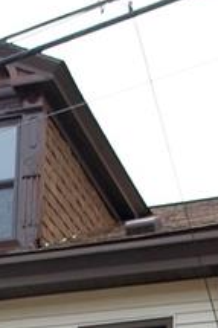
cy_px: 568
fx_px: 1365
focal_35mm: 150
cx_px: 33
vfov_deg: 12.6
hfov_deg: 9.1
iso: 200
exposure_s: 1/250
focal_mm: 28
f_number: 8
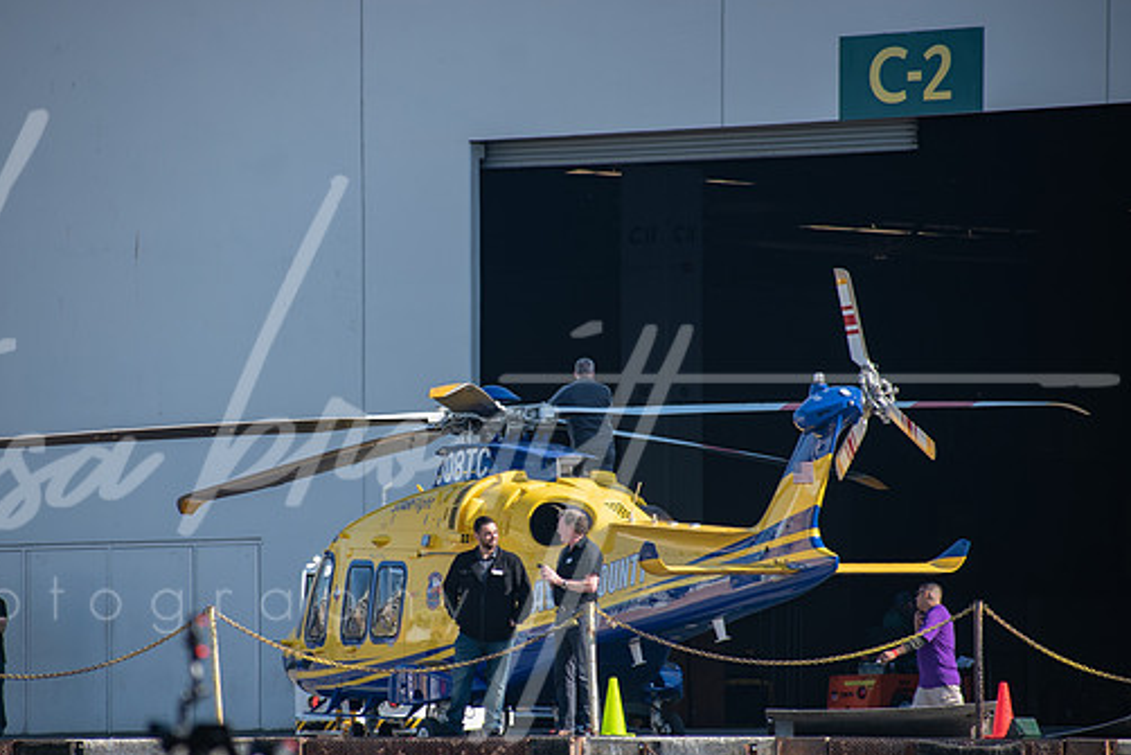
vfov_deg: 4.2
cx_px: 491
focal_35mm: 329
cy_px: 432
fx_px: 10338
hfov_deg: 6.3
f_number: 5.3
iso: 100
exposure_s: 1/320
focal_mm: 190
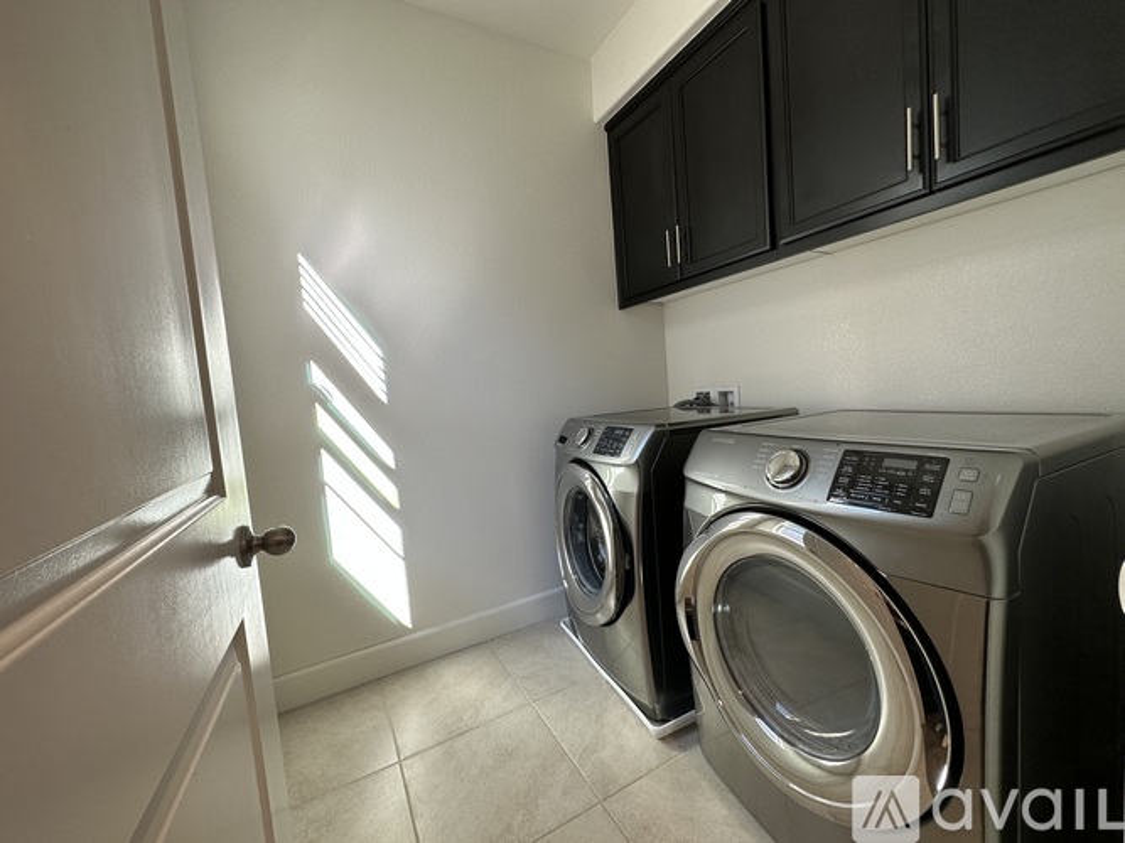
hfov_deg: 102.1
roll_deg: +3.6
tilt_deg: -4.5
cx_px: 562
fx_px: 455
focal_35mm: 14
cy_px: 422
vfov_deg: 85.7
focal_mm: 2.22
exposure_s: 1/120
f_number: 2.2
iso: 100
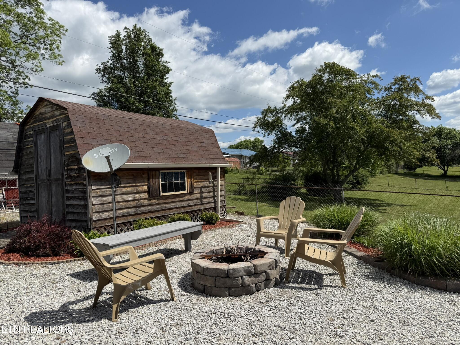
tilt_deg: +0.8
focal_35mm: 24
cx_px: 230
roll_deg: +3.7
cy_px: 172
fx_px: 319
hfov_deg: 71.6
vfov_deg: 56.8
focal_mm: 6.76
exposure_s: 1/6711
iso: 80
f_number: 1.78
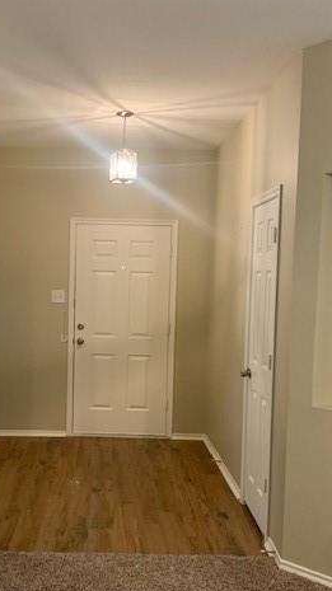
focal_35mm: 39
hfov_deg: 30.1
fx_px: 611
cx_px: 108
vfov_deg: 51.5
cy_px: 332
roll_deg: -2.4
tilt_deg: -5.0
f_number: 1.8
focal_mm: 4.25
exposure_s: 1/60
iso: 250
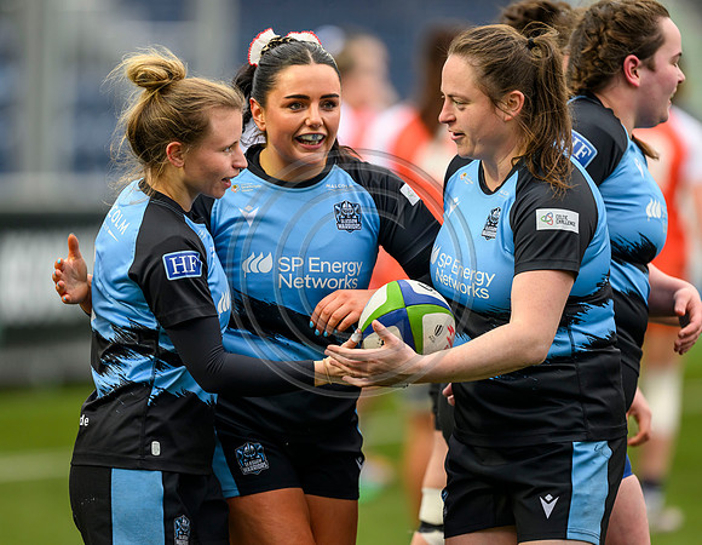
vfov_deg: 3.4
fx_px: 9076
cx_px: 294
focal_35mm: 442
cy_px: 272
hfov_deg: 4.4
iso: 1000
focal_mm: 400
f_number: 3.2
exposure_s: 1/1000
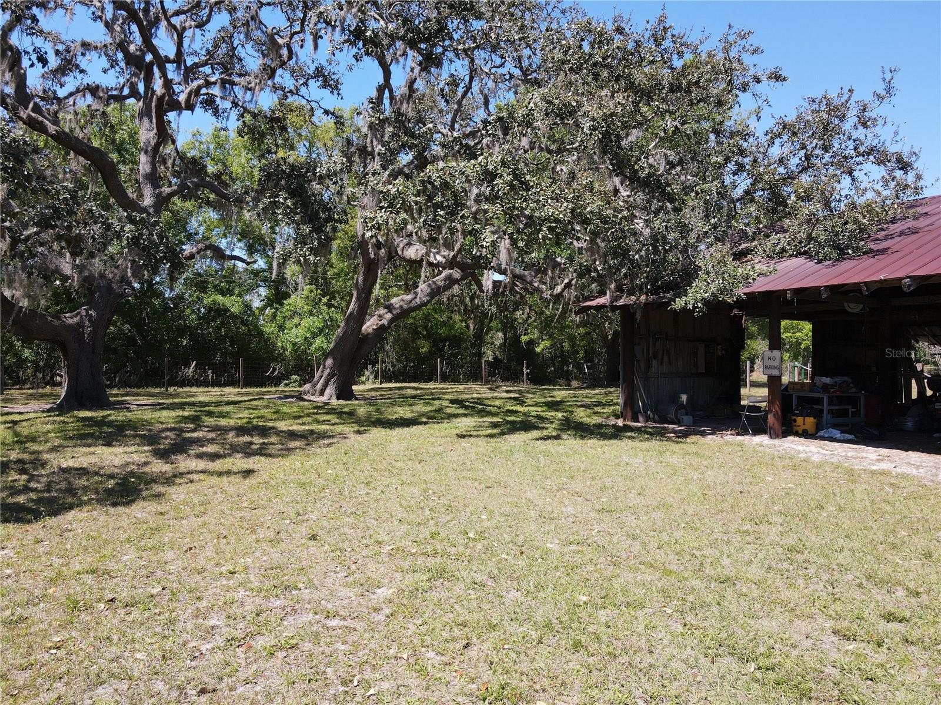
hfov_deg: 71.6
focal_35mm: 24
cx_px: 470
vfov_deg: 56.8
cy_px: 352
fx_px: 652
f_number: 2.8
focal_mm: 4.5
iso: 100
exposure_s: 1/320
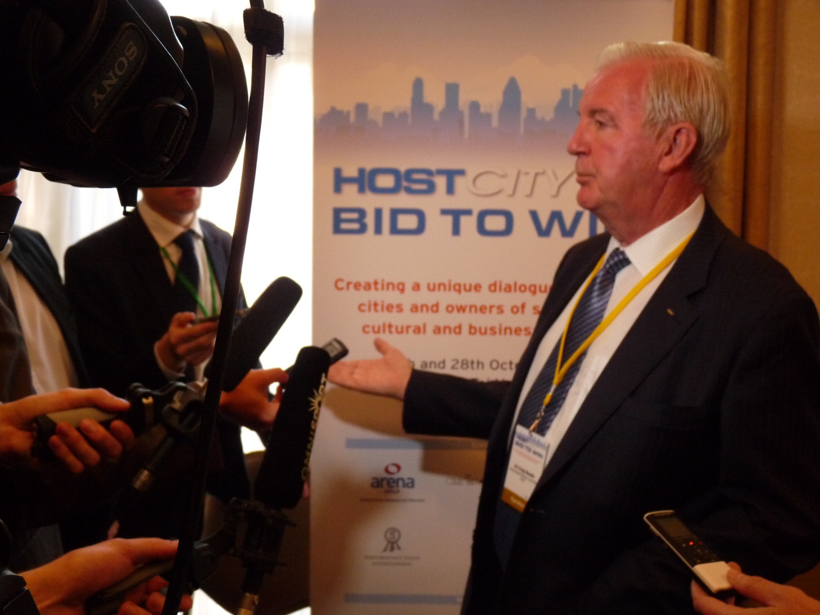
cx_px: 410
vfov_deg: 38.7
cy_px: 308
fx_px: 876
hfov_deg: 50.1
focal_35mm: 37
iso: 400
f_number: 3
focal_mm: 6.5
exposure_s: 1/30
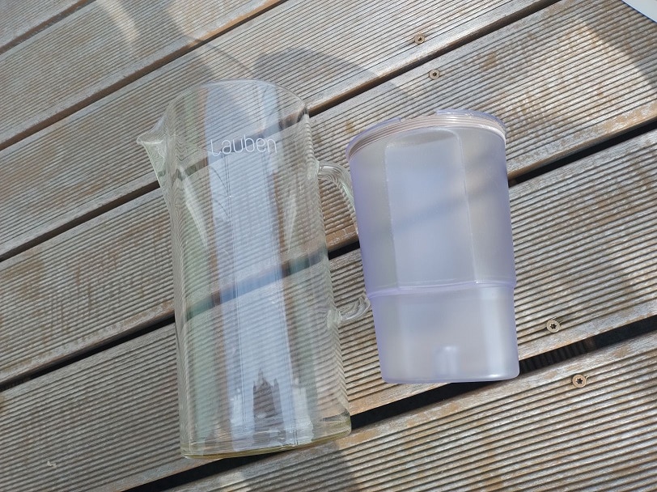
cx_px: 328
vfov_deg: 54.8
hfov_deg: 69.4
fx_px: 474
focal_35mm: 25
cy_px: 246
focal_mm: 4.71
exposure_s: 1/218
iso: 100
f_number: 1.7
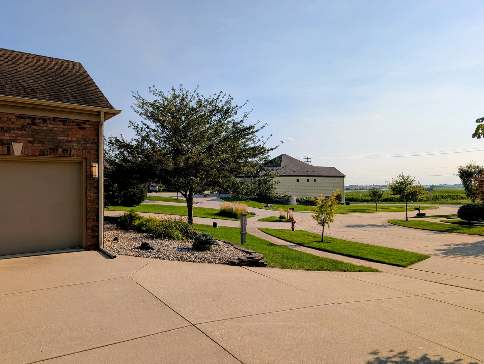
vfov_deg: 56.9
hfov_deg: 71.5
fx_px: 336
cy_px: 182
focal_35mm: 24
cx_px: 242
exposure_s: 1/1912
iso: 24
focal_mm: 6.9
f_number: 1.68
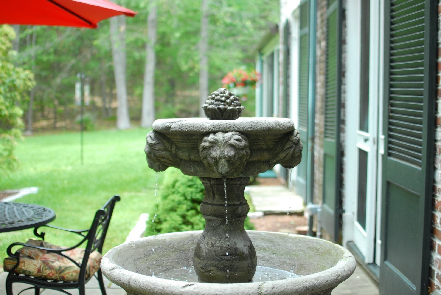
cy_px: 148
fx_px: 644
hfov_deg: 37.8
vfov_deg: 25.8
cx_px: 220
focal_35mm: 52
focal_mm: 35
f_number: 2.5
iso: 400
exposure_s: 1/400
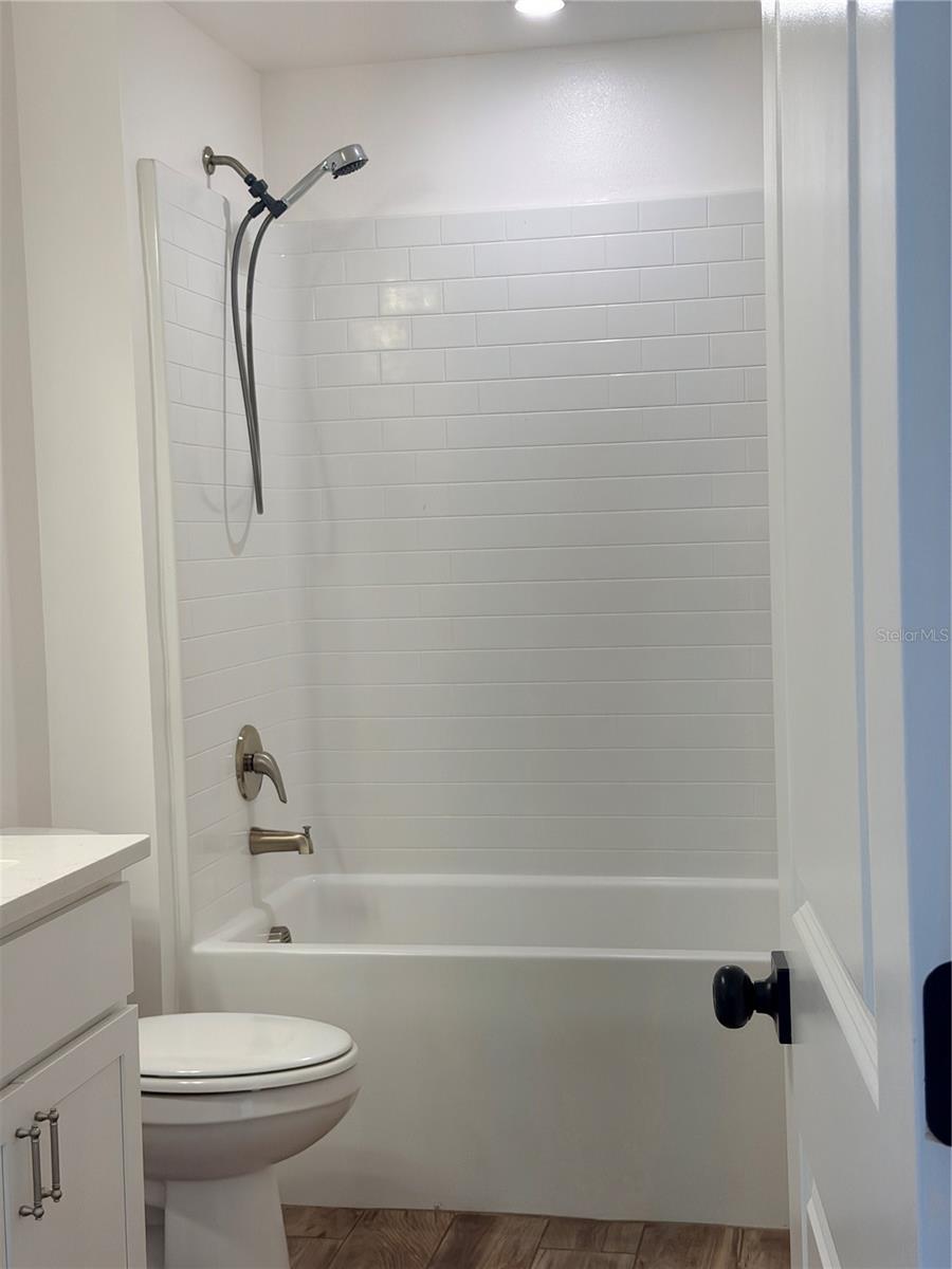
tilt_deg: -0.4
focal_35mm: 48
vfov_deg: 39.7
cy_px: 634
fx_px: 1760
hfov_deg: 30.3
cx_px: 476
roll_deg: +3.2
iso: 80
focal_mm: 6.76
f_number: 1.78
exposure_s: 1/120
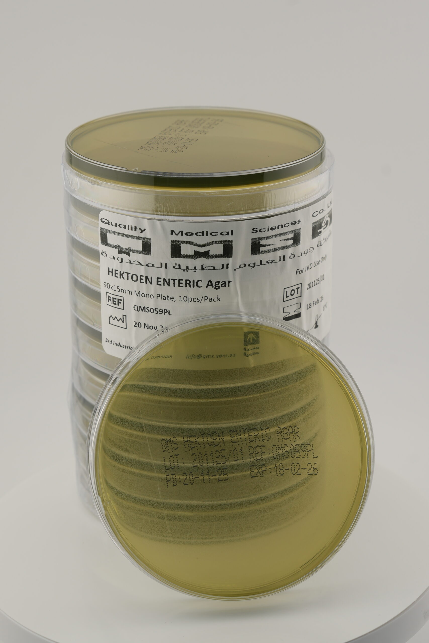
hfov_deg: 16.7
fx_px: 1465
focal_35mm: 82
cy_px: 322
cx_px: 214
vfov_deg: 24.8
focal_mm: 55
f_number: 8
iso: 100
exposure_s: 1/160
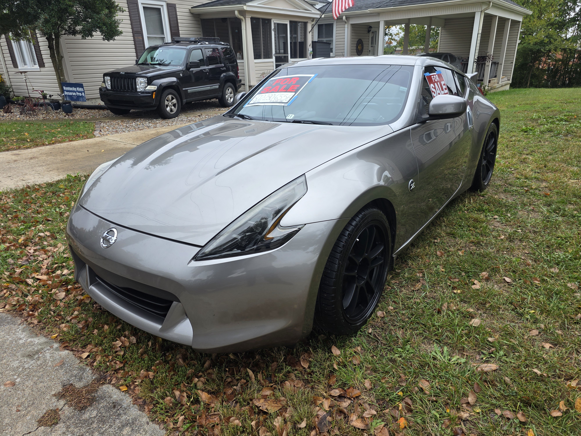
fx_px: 386
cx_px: 290
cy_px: 218
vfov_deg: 58.9
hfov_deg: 73.9
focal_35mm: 23
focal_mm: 6.3
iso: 32
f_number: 1.7
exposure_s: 1/359
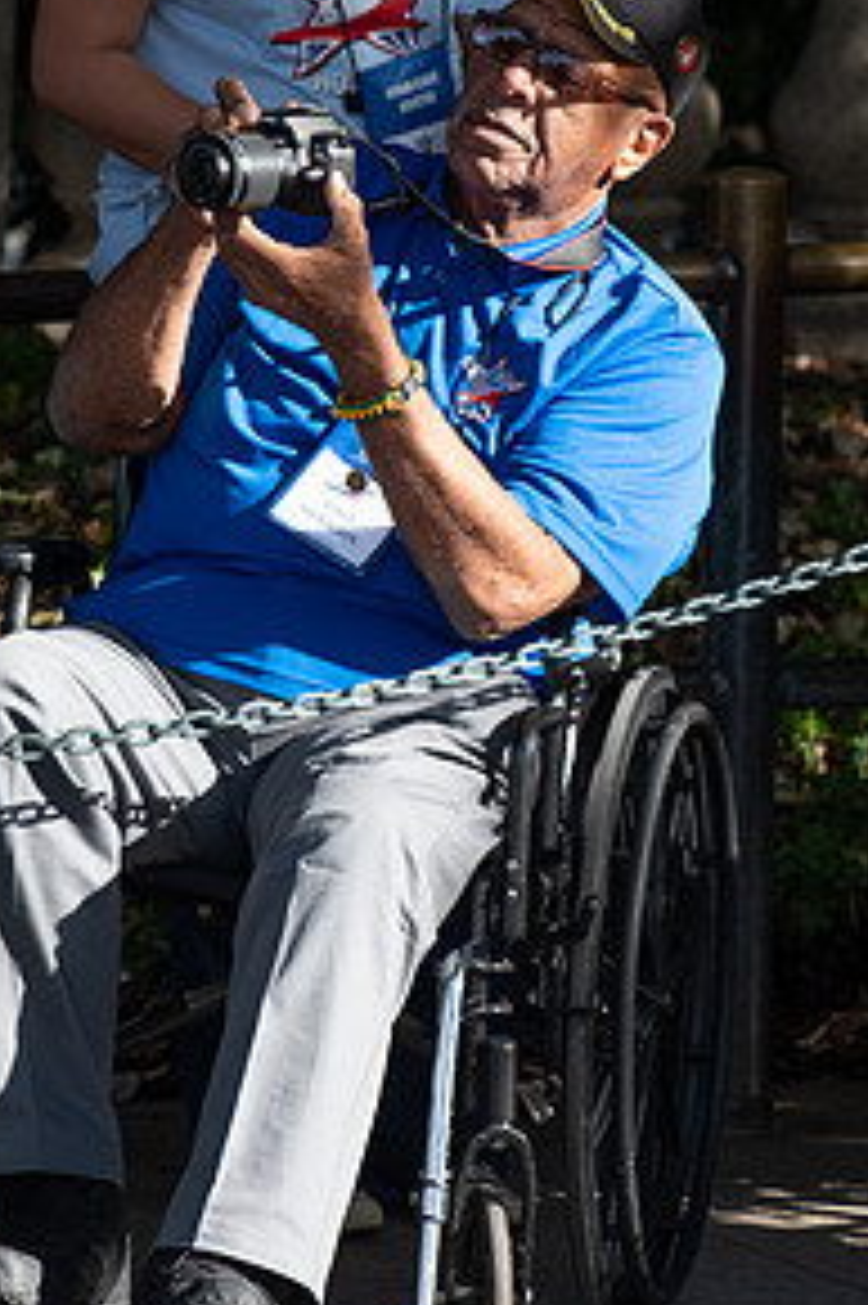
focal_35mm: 422
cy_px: 436
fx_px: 15279
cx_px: 400
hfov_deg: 3.3
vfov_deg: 4.9
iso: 200
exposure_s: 1/220
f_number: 5.6
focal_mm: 181.1
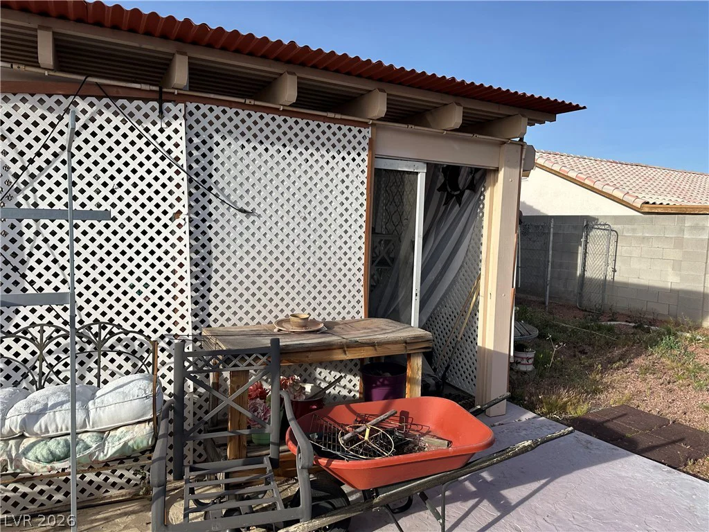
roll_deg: -2.6
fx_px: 492
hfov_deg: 71.6
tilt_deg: -4.5
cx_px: 354
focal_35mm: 24
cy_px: 266
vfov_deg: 56.8
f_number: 1.78
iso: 80
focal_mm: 6.86
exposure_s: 1/3861
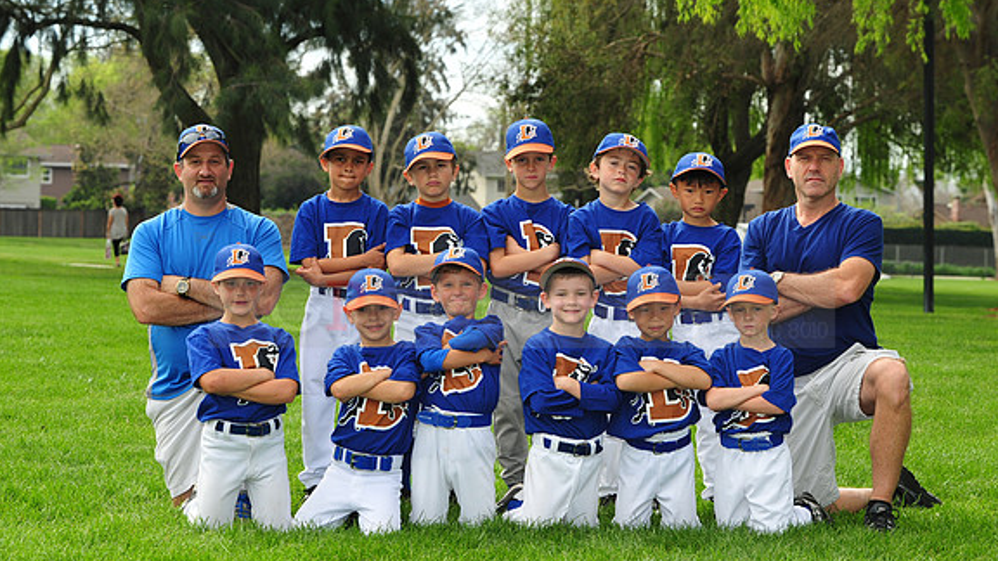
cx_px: 499
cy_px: 296
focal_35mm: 118
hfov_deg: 18.2
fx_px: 3123
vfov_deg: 10.3
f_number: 9
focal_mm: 112
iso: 320
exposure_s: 1/320
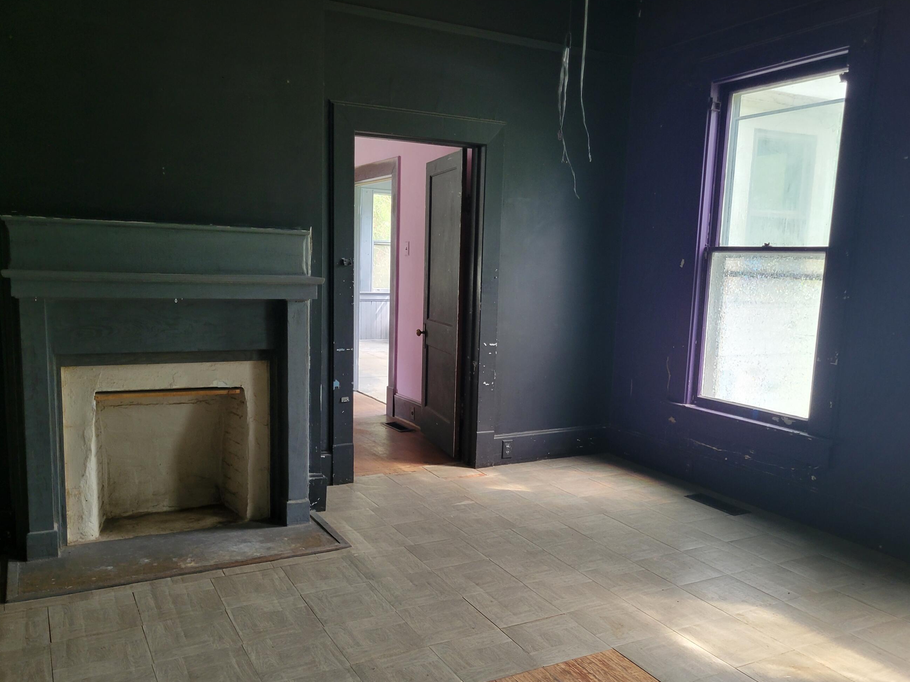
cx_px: 464
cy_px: 383
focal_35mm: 30
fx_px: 789
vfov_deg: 46.7
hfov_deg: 60.0
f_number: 1.8
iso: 200
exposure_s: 1/40
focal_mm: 5.4
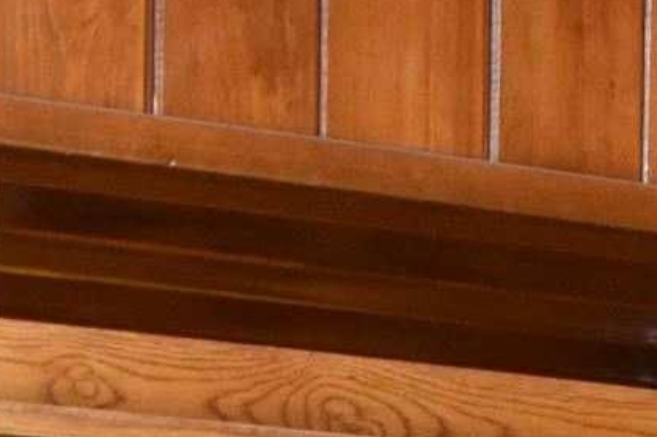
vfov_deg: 5.5
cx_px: -123
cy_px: 1423
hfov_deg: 8.8
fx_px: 4225
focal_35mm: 232
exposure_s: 1/60
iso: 1800
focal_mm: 21
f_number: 3.8
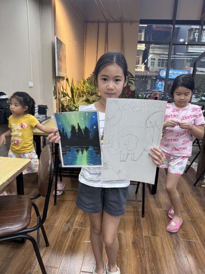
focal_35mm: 24
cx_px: 102
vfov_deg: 71.6
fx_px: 190
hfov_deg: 56.8
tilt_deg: -16.6
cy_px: 137
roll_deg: -3.4
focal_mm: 6.76
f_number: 1.78
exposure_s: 1/100
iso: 64
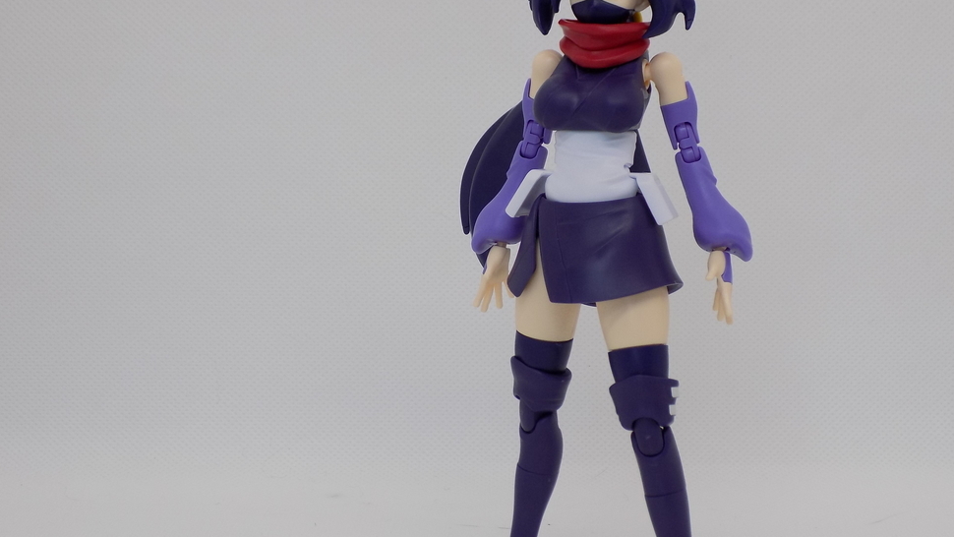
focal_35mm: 62
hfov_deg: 33.8
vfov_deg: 19.4
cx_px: 538
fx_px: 1569
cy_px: 284
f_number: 3.7
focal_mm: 8.1
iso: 80
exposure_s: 1/40
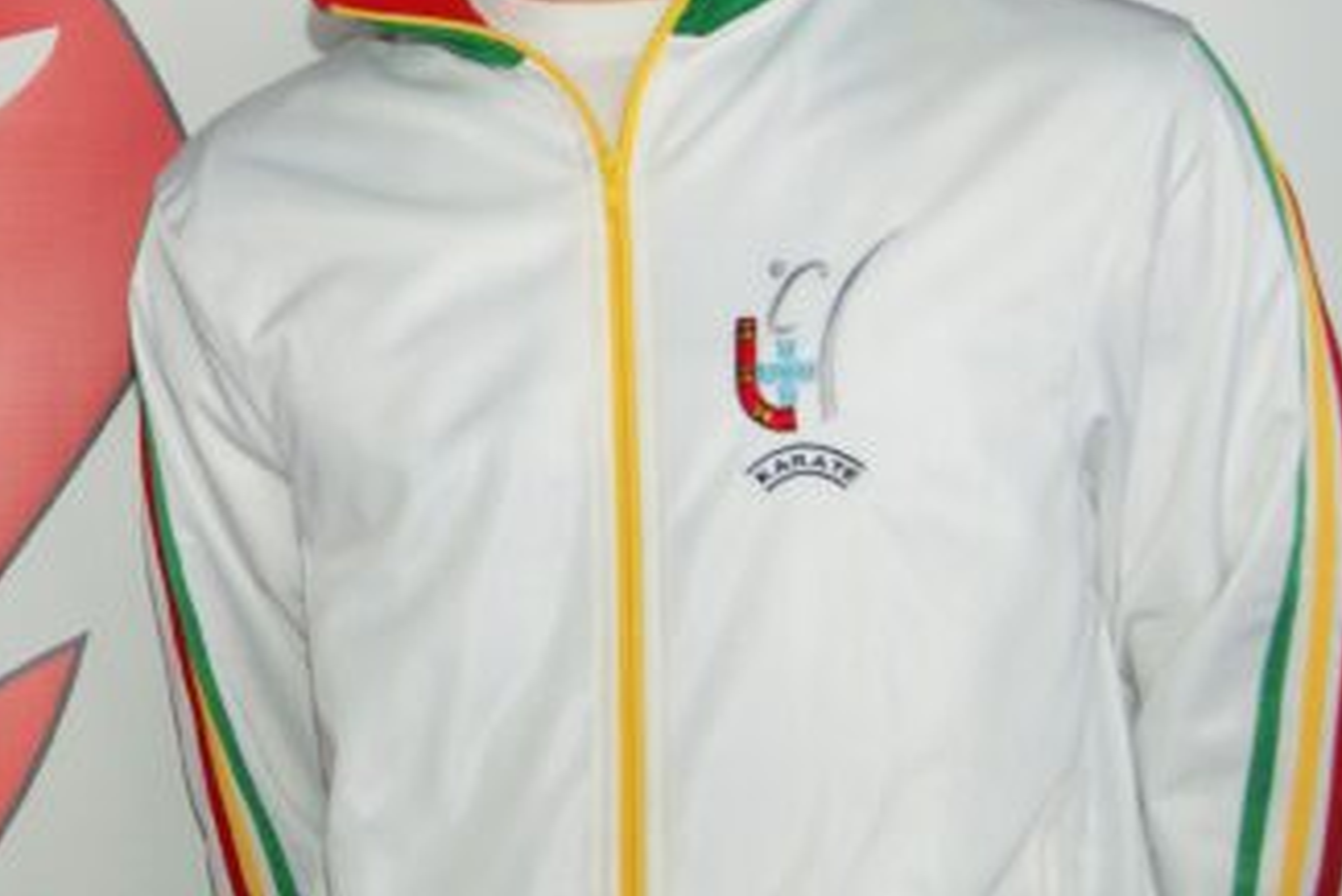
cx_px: 17
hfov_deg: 20.4
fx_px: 3617
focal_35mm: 97
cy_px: 153
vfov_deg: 14.0
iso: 400
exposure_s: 1/60
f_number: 4.5
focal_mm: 28
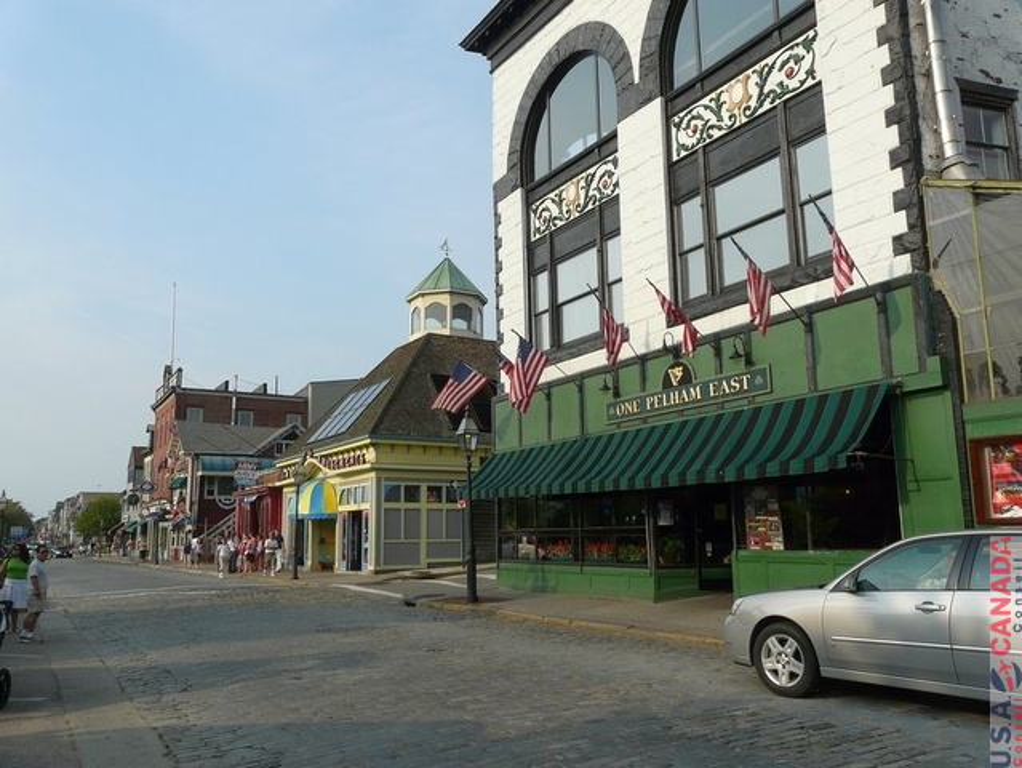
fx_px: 827
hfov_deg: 63.4
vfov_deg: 49.8
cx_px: 511
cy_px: 384
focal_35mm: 28
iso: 100
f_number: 5
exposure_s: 1/200
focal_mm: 4.6
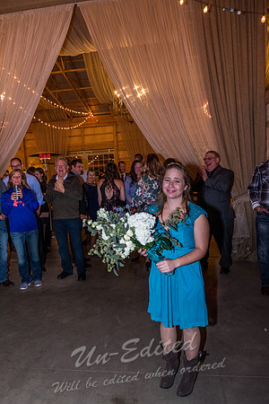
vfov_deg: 67.4
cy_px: 202
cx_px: 134
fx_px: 303
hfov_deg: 47.9
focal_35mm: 27
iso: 1600
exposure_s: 1/200
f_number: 2.8
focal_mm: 18
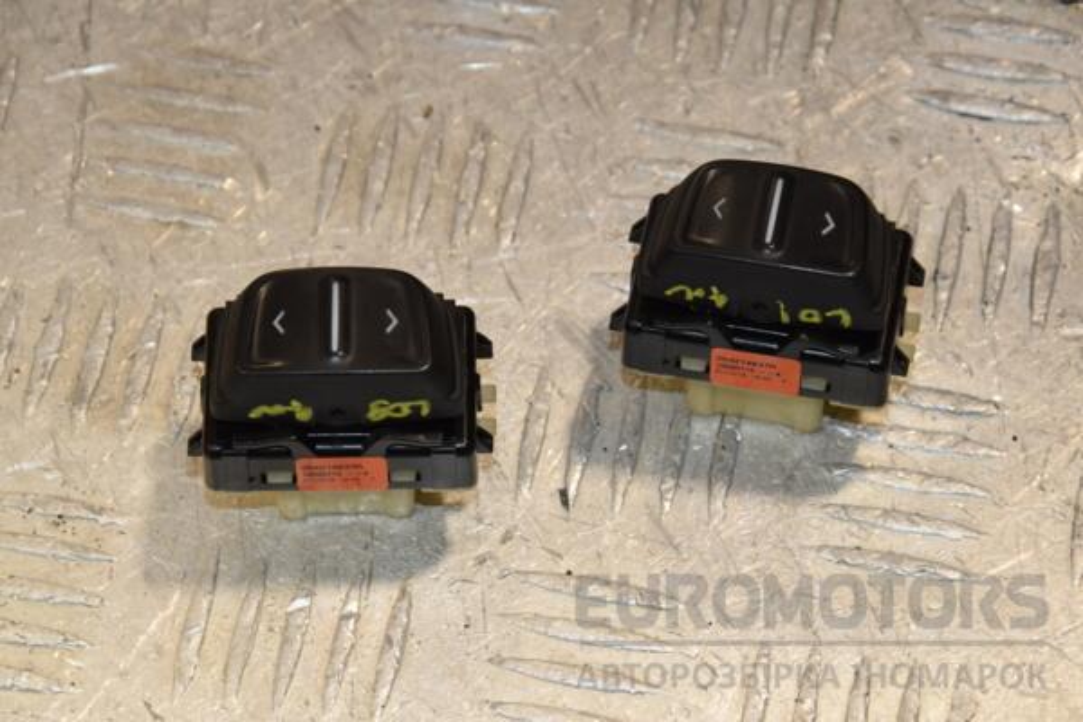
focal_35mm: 158
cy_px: 361
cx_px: 542
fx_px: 4738
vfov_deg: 8.7
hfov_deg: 13.0
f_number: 10
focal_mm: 105
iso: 800
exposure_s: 1/200
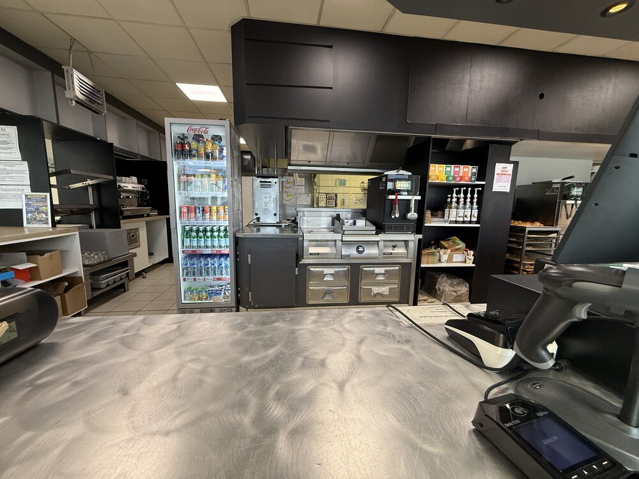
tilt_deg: -8.1
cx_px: 320
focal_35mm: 14
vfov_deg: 85.7
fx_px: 258
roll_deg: -1.0
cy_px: 240
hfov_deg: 102.1
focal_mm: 2.22
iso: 250
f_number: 2.2
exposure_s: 1/100
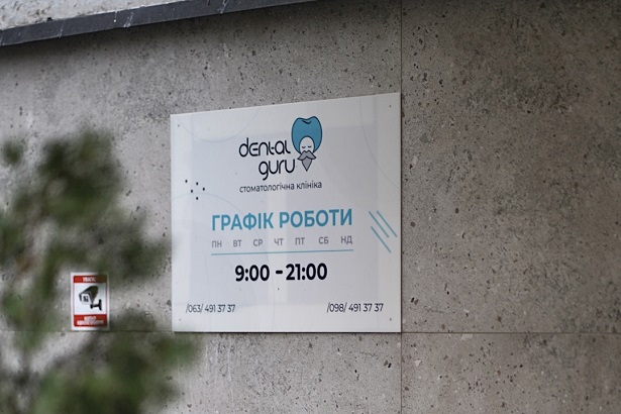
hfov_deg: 23.9
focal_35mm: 85
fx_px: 1466
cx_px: 310
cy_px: 207
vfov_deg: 16.1
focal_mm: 85
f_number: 1.8
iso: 200
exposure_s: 1/160
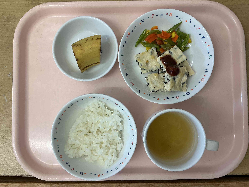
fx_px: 209
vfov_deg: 48.2
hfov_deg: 61.7
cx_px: 124
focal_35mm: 29
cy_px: 94
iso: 64
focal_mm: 3
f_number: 1.8
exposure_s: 1/60
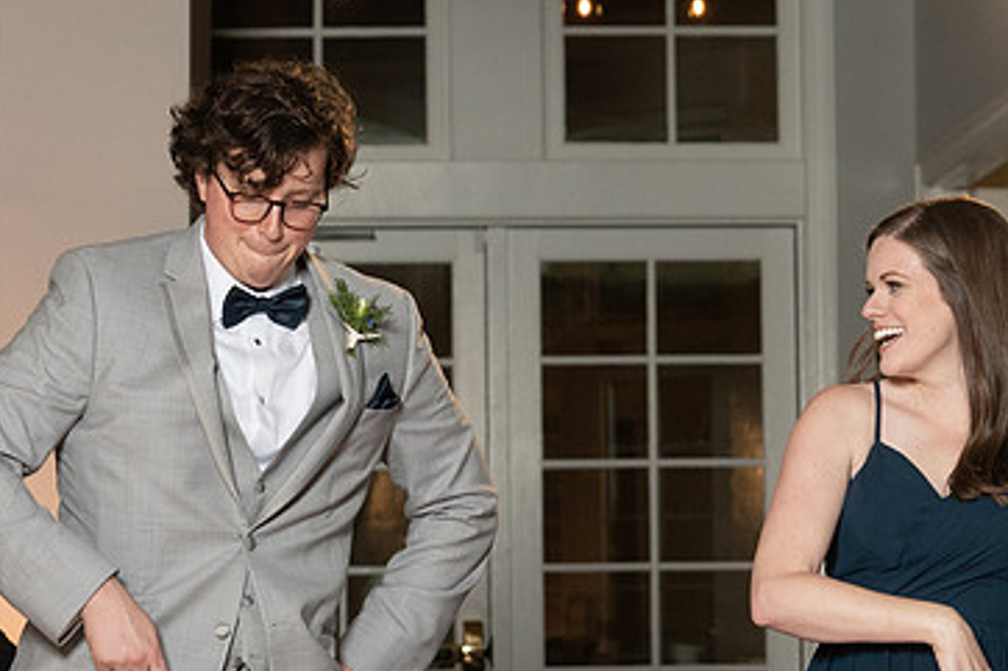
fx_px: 4310
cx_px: 733
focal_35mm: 154
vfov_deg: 8.9
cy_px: 551
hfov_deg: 13.3
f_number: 5.6
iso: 2000
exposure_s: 1/200
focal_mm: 72
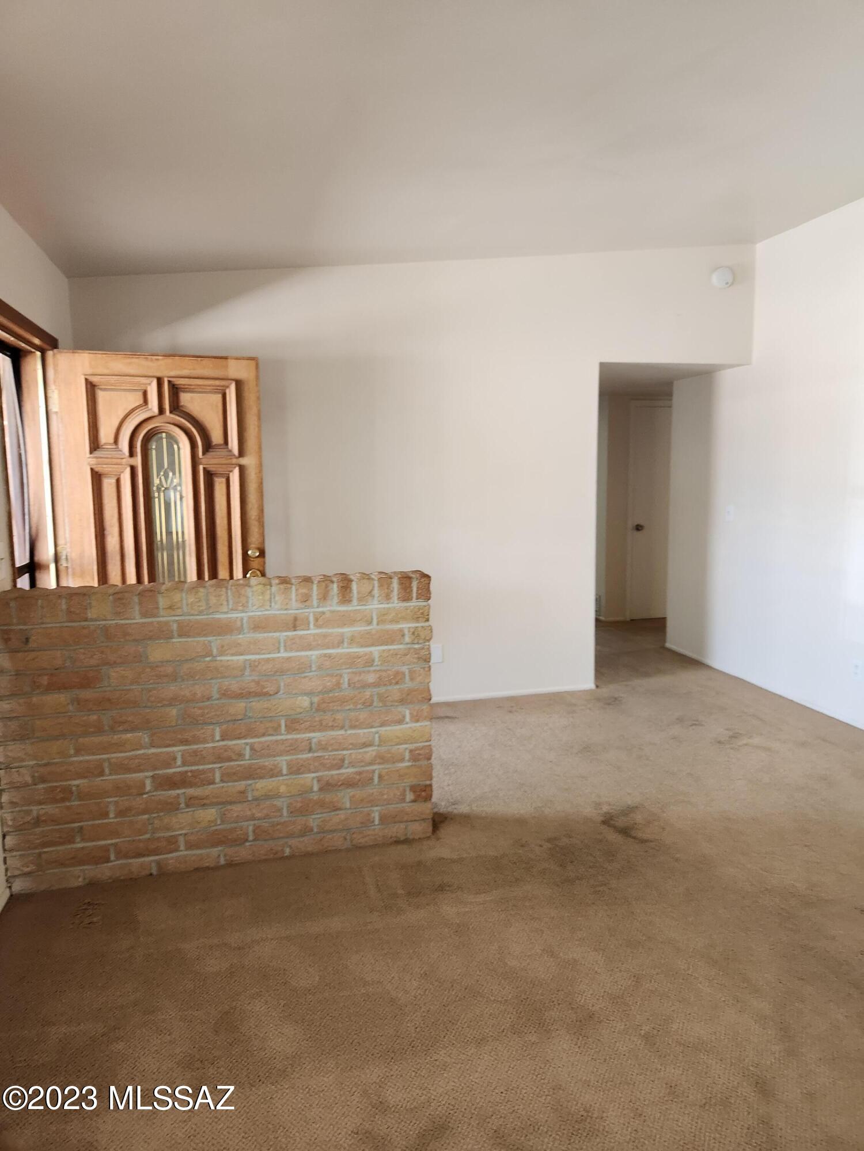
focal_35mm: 23
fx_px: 765
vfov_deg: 73.9
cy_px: 576
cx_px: 432
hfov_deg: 58.9
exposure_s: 1/120
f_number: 1.8
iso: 250
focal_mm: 5.4
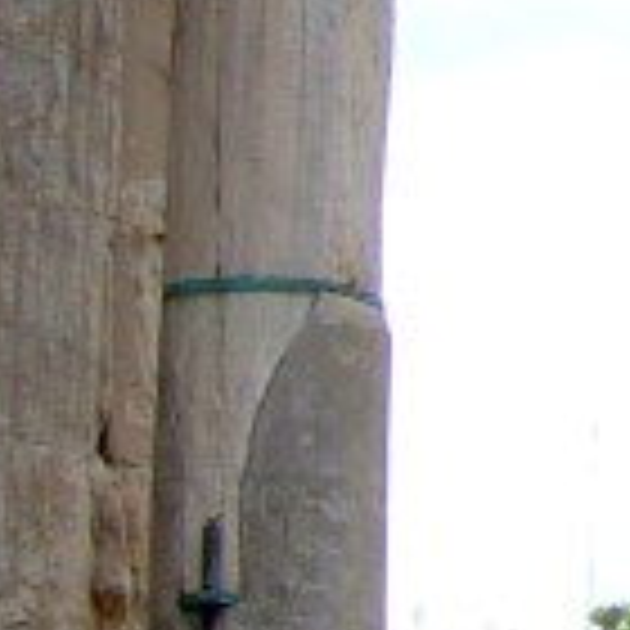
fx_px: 5457
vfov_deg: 6.6
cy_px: 216
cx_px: 2450
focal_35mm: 265
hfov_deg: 5.7
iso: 100
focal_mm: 18
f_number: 10
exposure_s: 1/250
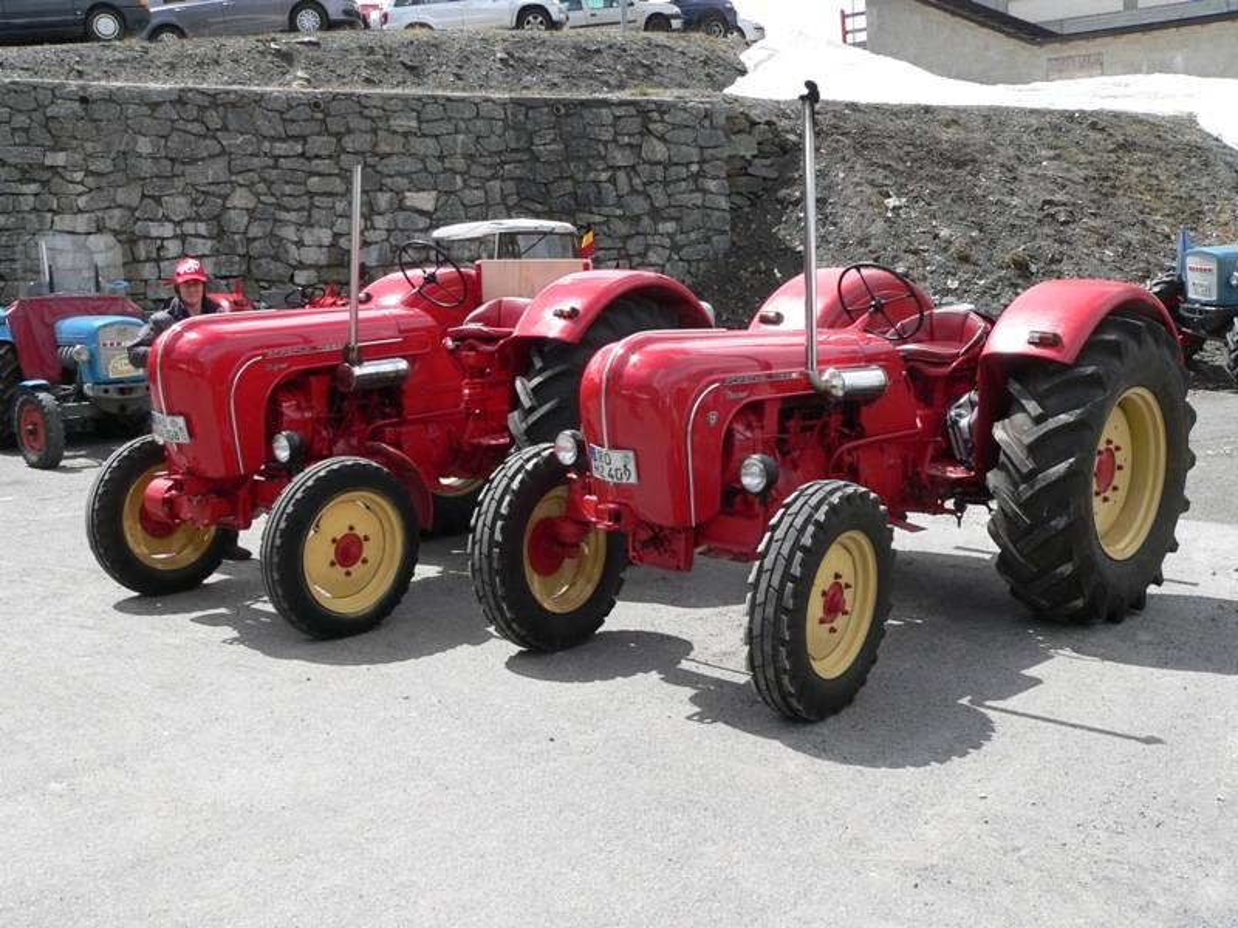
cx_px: 619
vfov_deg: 36.0
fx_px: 1431
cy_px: 464
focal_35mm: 40
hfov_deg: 46.8
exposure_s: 1/500
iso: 80
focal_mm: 6.6
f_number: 4.6
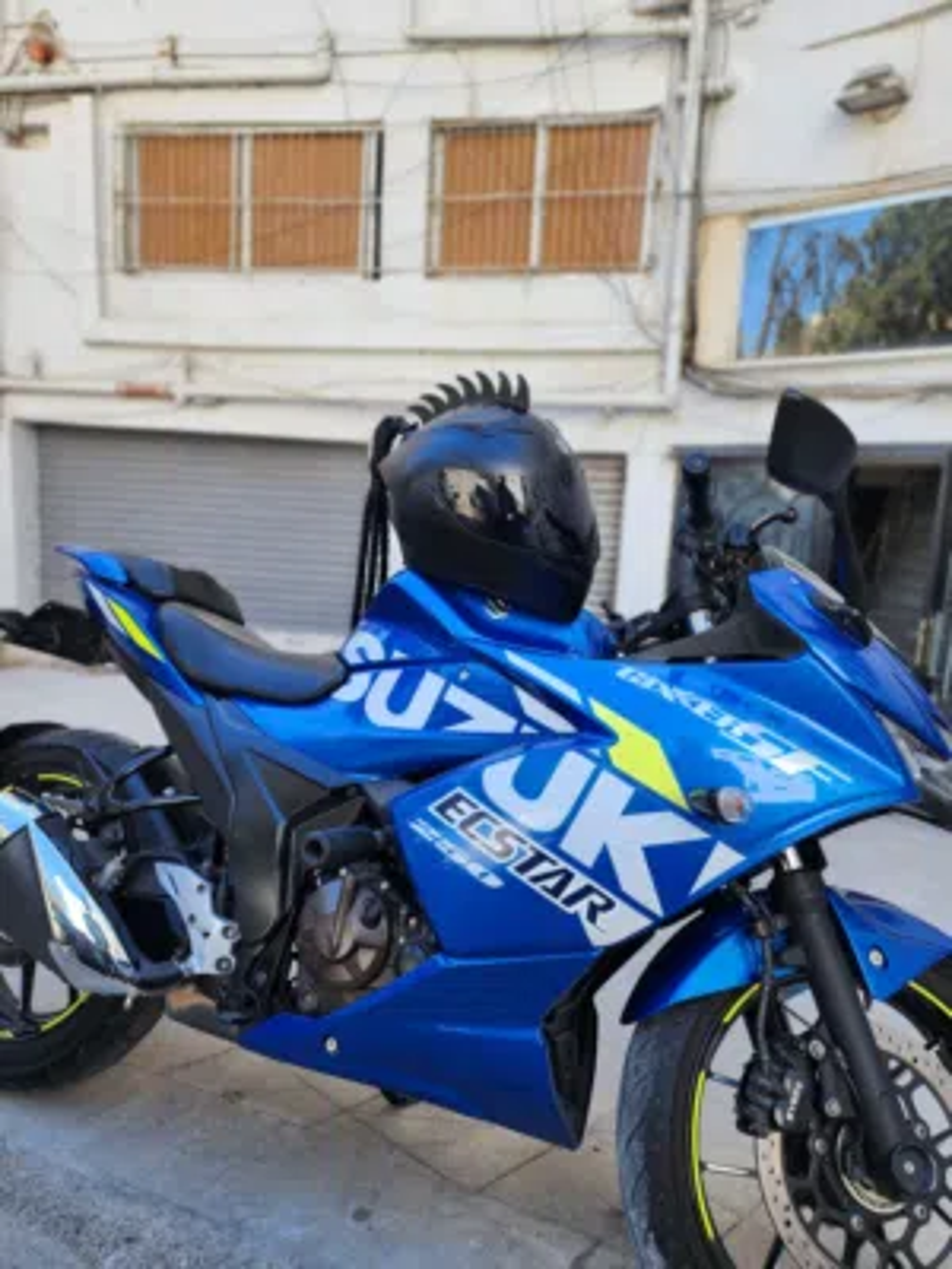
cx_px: 476
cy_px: 634
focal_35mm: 23
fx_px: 843
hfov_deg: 58.9
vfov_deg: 73.9
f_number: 1.8
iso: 12
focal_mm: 6.4
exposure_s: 1/125
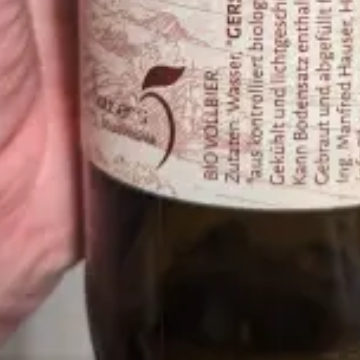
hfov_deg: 27.1
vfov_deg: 24.8
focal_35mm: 63
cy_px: -66
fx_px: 741
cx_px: 239
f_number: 1.73
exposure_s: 1/25
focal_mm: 4.38
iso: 89
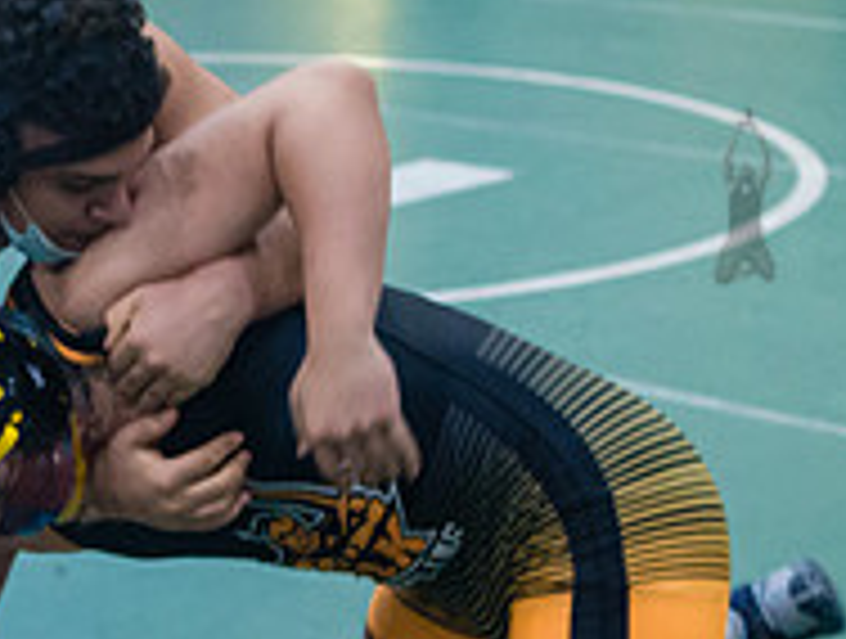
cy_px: 518
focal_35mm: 128
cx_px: -152
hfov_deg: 14.9
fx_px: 3136
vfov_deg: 11.6
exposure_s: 1/250
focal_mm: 35
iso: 4000
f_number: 3.2
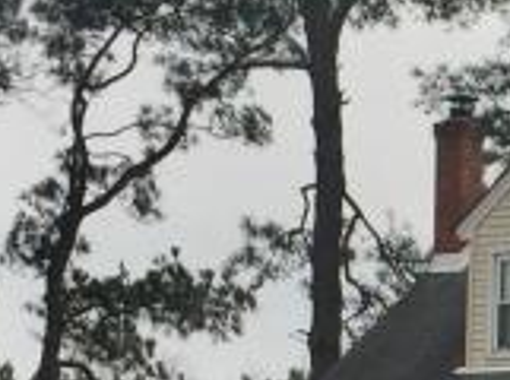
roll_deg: -1.7
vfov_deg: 7.9
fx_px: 2720
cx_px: 896
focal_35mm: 185
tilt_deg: +2.6
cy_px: 434
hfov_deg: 10.2
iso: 32
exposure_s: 1/590
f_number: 2.2
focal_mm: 4.15
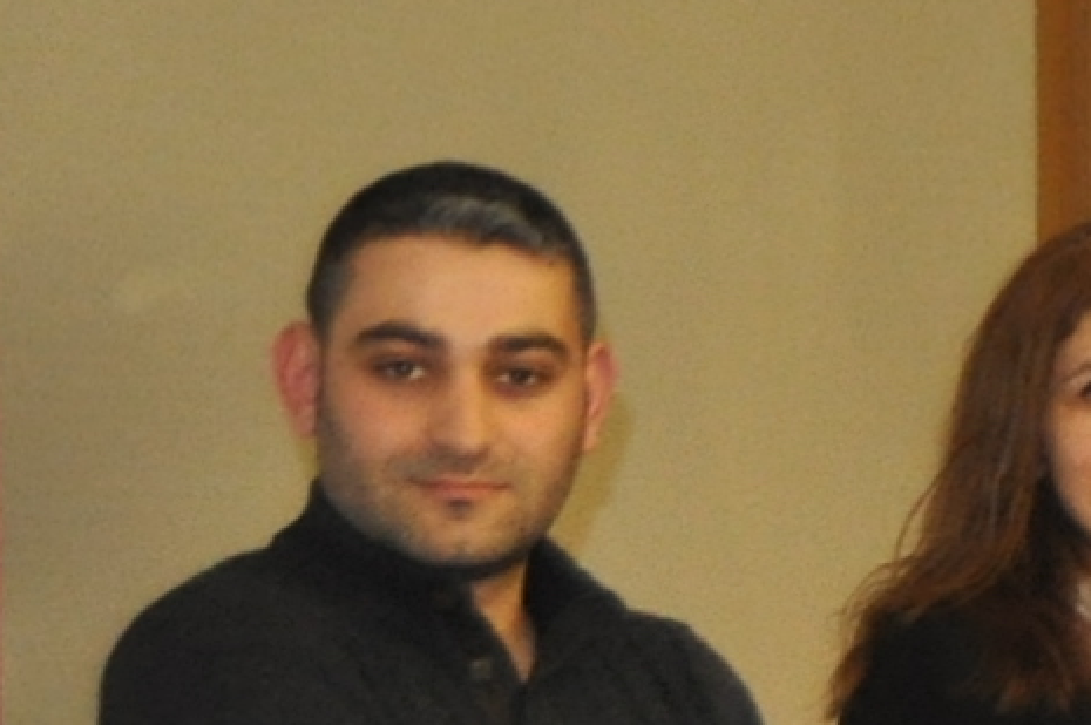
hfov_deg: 7.9
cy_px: 577
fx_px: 6902
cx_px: 3160
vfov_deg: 6.0
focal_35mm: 228
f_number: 3.5
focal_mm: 22
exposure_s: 1/60
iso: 800
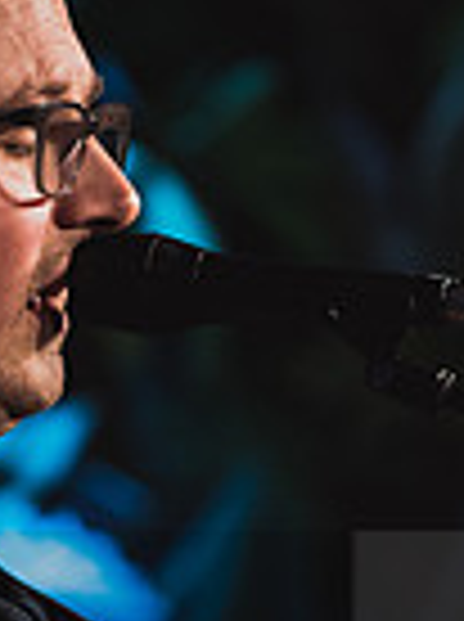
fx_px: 11779
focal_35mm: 657
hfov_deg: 2.3
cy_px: 756
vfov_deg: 3.0
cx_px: 356
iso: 3200
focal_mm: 209
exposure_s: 1/125
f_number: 5.6
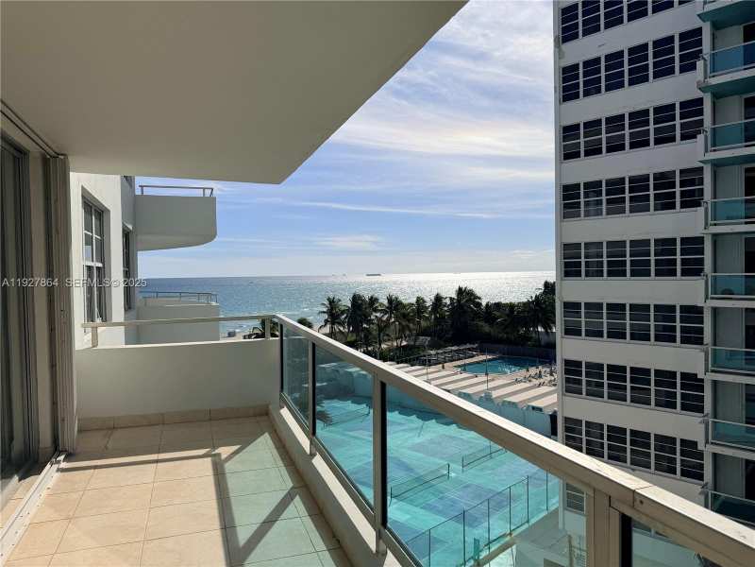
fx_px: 523
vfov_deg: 56.8
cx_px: 378
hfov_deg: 71.6
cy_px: 284
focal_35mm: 24
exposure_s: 1/17544
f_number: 1.78
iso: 80
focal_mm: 6.76
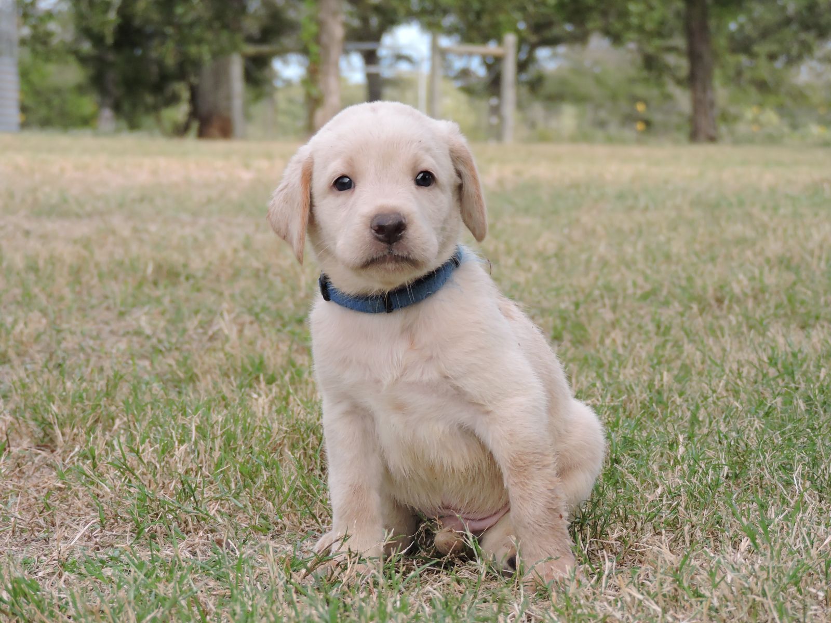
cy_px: 312
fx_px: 3481
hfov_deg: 13.6
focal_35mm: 145
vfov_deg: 10.2
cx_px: 416
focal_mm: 25.9
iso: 280
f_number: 4.4
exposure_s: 1/500
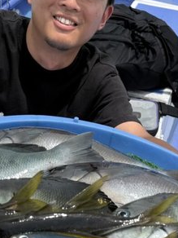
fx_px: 480
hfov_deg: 21.0
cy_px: 211
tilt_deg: -34.1
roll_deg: -7.4
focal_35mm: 70
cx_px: 76
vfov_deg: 26.9
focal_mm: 6.76
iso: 80
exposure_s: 1/7353
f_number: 1.78
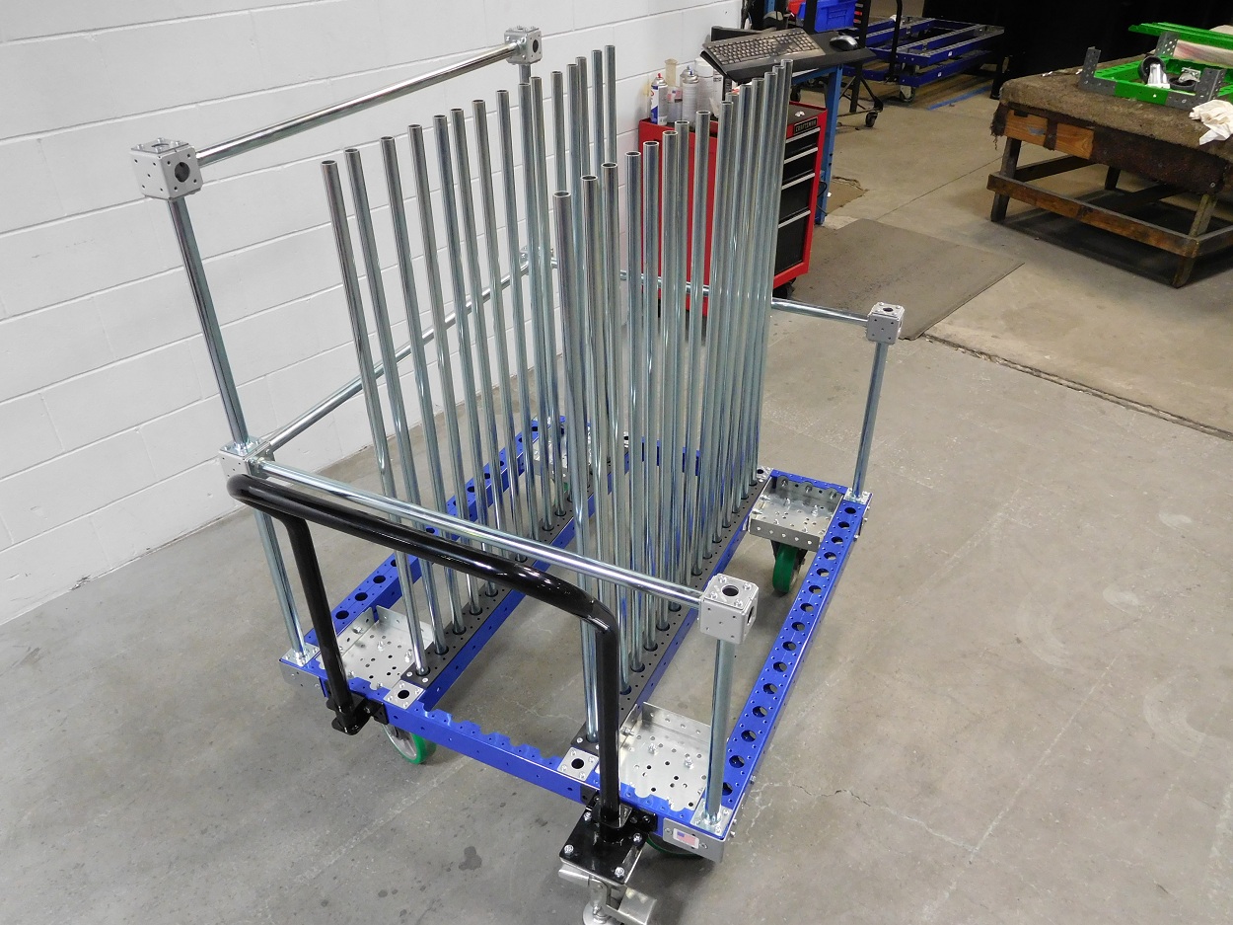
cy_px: 462
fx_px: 890
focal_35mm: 25
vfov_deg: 54.9
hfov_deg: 69.4
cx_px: 616
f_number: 3.4
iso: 400
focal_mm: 4.5
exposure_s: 1/30
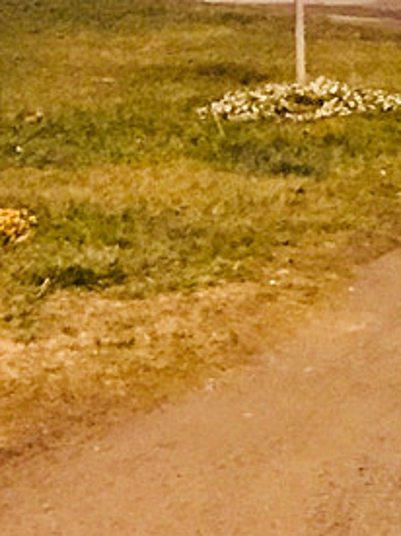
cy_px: -359
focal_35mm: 169
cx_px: 675
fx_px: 2612
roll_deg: +1.2
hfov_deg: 8.5
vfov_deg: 11.1
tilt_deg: +6.2
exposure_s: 1/17
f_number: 2.2
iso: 800
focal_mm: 4.15
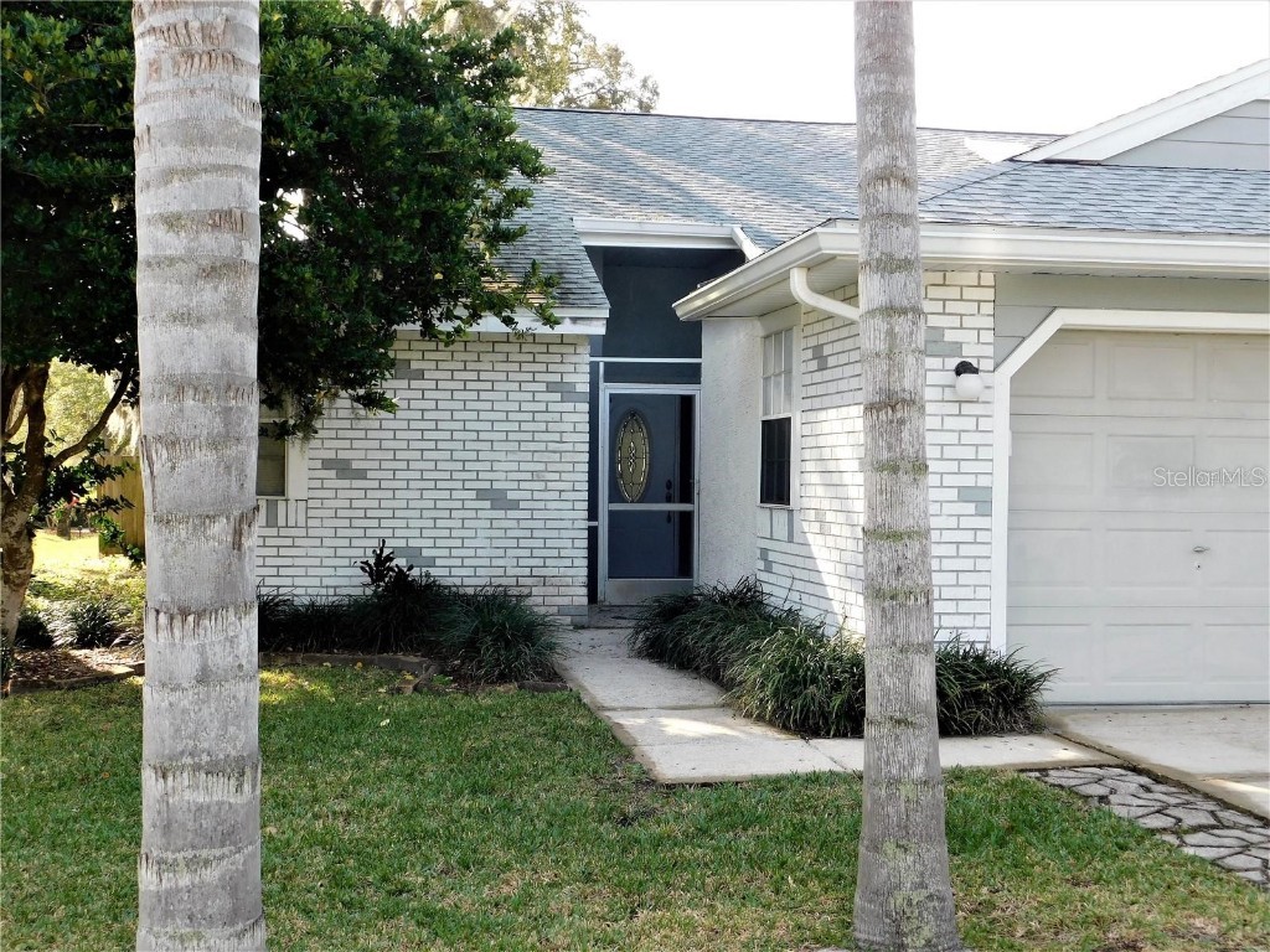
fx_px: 1651
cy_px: 476
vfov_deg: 32.2
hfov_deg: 42.1
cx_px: 635
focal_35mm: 45
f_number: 3.7
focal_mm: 8
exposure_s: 1/200
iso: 125
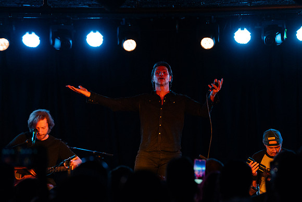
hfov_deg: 10.5
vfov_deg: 7.0
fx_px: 1647
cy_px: 92
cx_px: 159
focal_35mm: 196
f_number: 4
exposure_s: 1/640
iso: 2500
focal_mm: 180
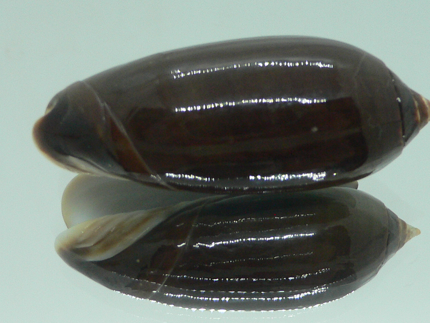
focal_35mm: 56
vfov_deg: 26.1
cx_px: 236
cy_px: 164
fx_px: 696
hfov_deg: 34.3
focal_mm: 4.6
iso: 150
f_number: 2.8
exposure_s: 1/60
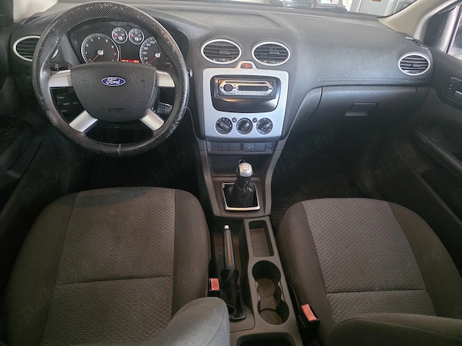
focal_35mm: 23
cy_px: 173
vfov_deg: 58.9
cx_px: 231
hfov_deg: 73.9
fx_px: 307
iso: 2500
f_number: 1.7
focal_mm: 6.3
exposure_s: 1/100
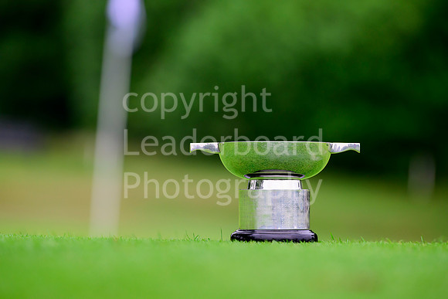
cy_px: 150
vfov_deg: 6.9
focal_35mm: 200
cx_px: 224
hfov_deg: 10.3
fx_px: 2489
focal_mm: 200
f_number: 4
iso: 800
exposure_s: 1/640
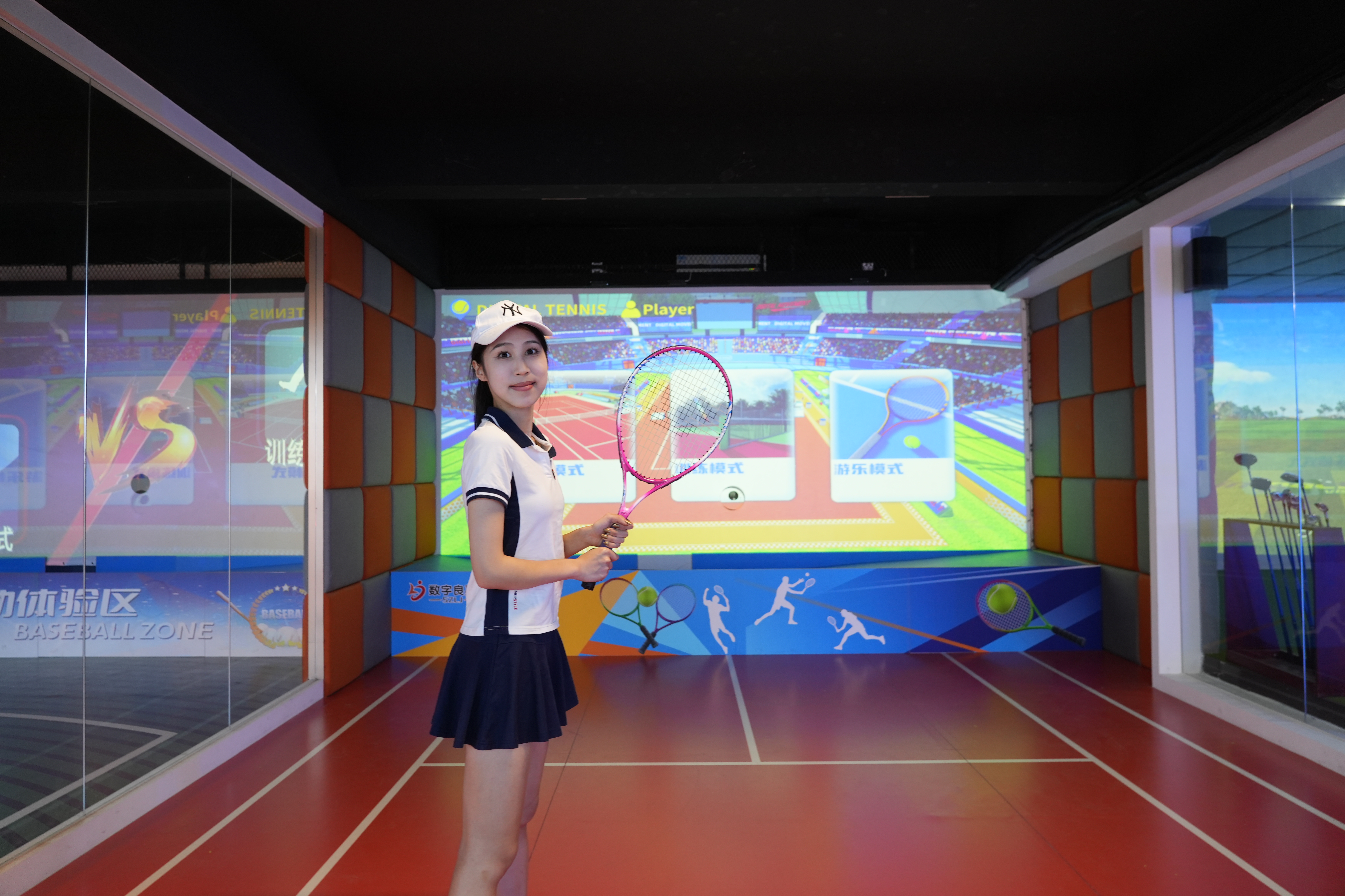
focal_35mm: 24
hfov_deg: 73.7
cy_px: 448
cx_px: 672
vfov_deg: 53.1
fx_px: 897
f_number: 4
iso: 1000
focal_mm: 24
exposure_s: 1/30
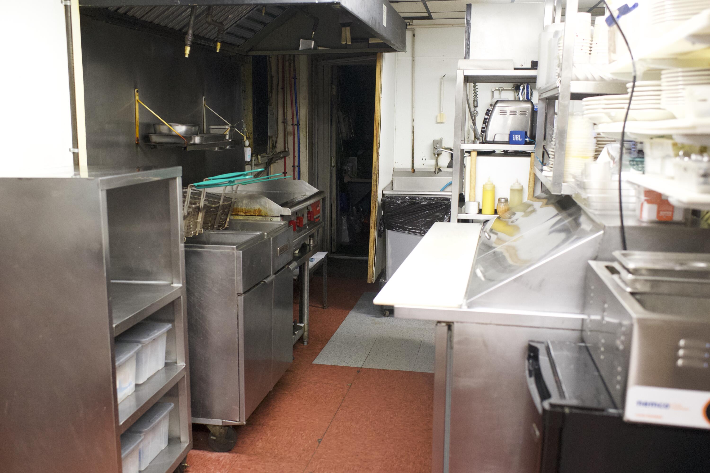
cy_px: 236
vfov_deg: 37.8
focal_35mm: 35
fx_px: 690
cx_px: 355
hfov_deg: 54.5
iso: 8000
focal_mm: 35
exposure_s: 1/400
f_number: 3.5
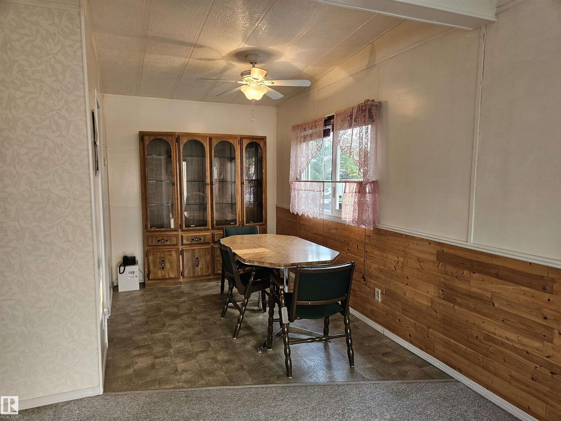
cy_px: 210
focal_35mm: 23
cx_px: 280
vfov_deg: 58.9
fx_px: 373
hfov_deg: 73.9
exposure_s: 1/120
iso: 125
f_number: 1.8
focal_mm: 5.4
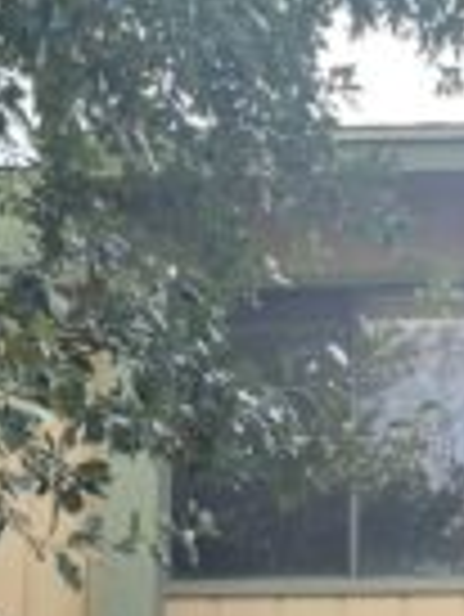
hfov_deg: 19.0
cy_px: 746
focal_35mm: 76
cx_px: 441
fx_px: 1356
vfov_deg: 23.4
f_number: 1.6
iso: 40
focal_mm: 5.1
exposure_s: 1/254
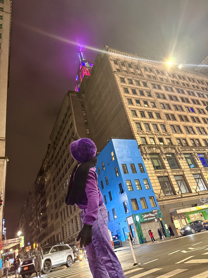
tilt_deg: +28.4
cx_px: 104
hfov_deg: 56.8
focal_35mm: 24
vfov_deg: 71.6
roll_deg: +15.5
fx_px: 192
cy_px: 139
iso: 800
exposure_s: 1/40
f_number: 1.78
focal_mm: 6.76
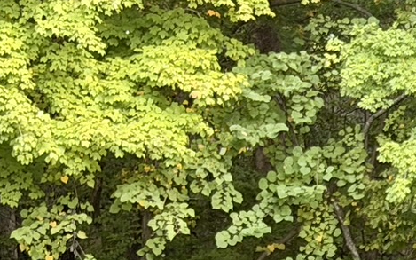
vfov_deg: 5.7
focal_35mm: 222
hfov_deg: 9.4
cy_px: 570
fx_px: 2517
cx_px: 428
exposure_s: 1/170
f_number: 1.78
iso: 100
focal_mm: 6.76
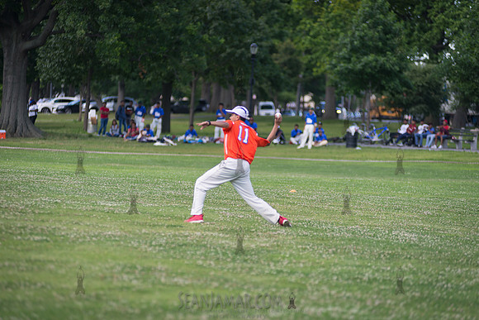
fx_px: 2462
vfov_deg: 7.4
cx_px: 240
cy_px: 160
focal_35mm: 185
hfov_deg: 11.1
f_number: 2.8
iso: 200
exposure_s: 1/800
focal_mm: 185
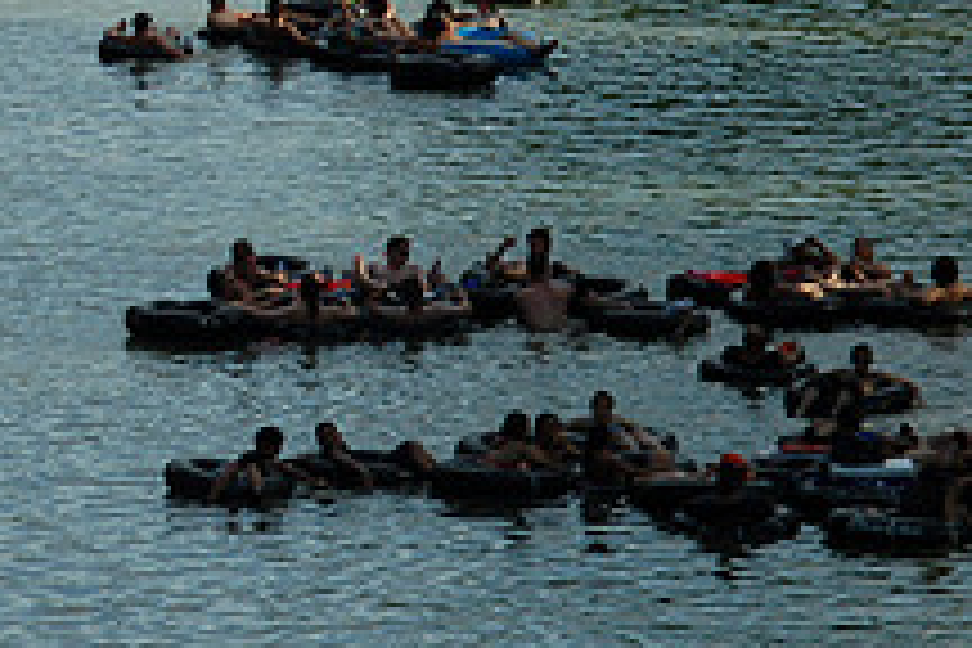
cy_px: 22
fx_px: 10637
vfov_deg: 3.5
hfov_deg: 5.2
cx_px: -144
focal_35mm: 394
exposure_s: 1/200
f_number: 18
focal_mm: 98
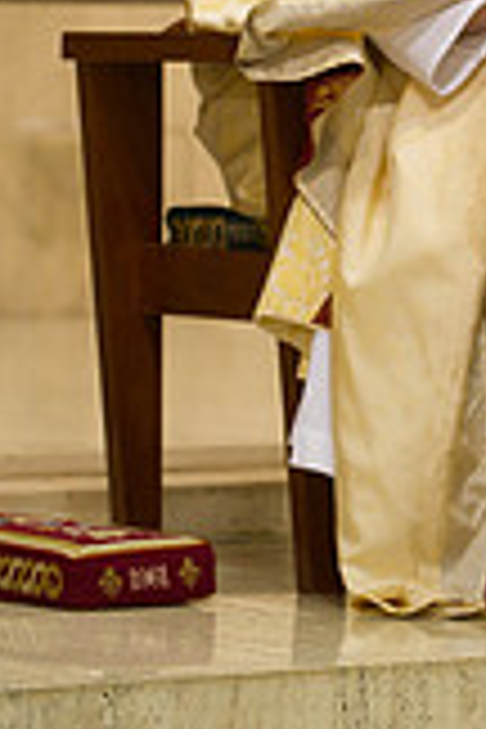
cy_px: 14
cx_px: 493
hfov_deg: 4.8
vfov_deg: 7.3
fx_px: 5730
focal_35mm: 283
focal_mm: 102
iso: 2000
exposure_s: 1/160
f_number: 2.8
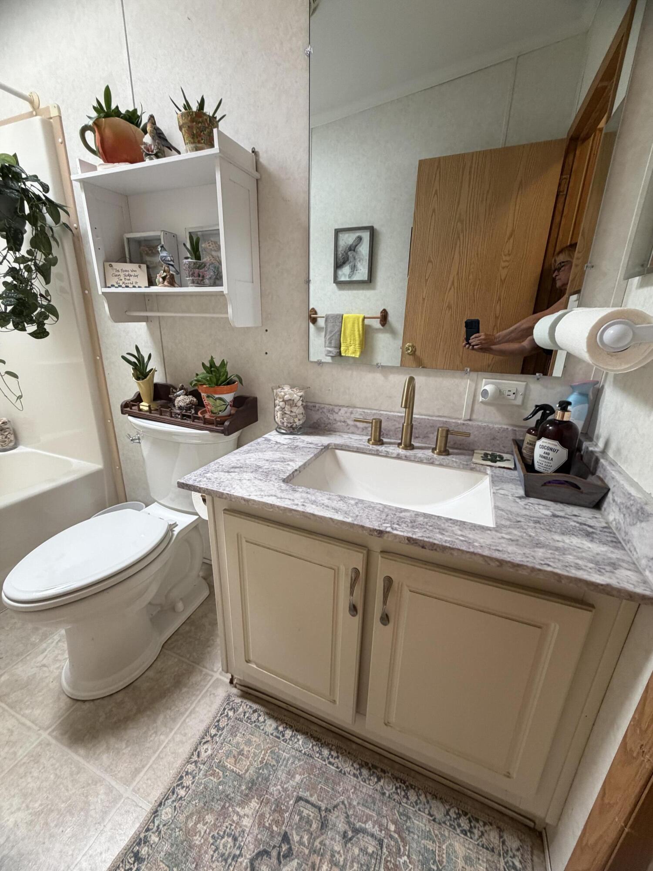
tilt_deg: -18.4
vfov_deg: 102.1
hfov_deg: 85.7
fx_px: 352
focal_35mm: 14
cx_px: 326
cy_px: 436
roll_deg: -0.9
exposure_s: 1/60
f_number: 2.2
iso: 250
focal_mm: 2.22
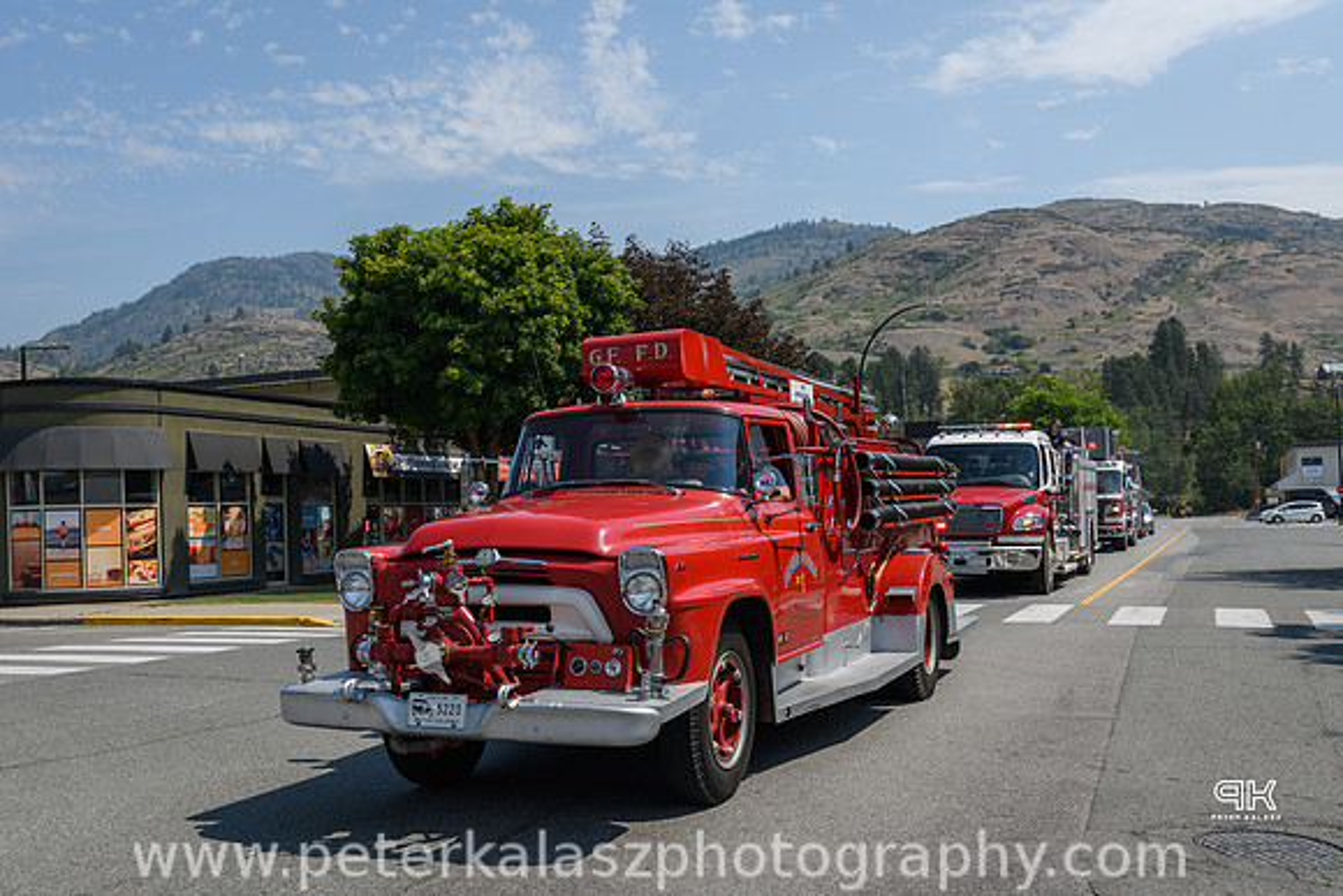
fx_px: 1321
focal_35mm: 35
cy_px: 494
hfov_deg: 53.8
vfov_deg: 37.4
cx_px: 611
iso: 64
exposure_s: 1/320
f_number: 8
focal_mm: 24
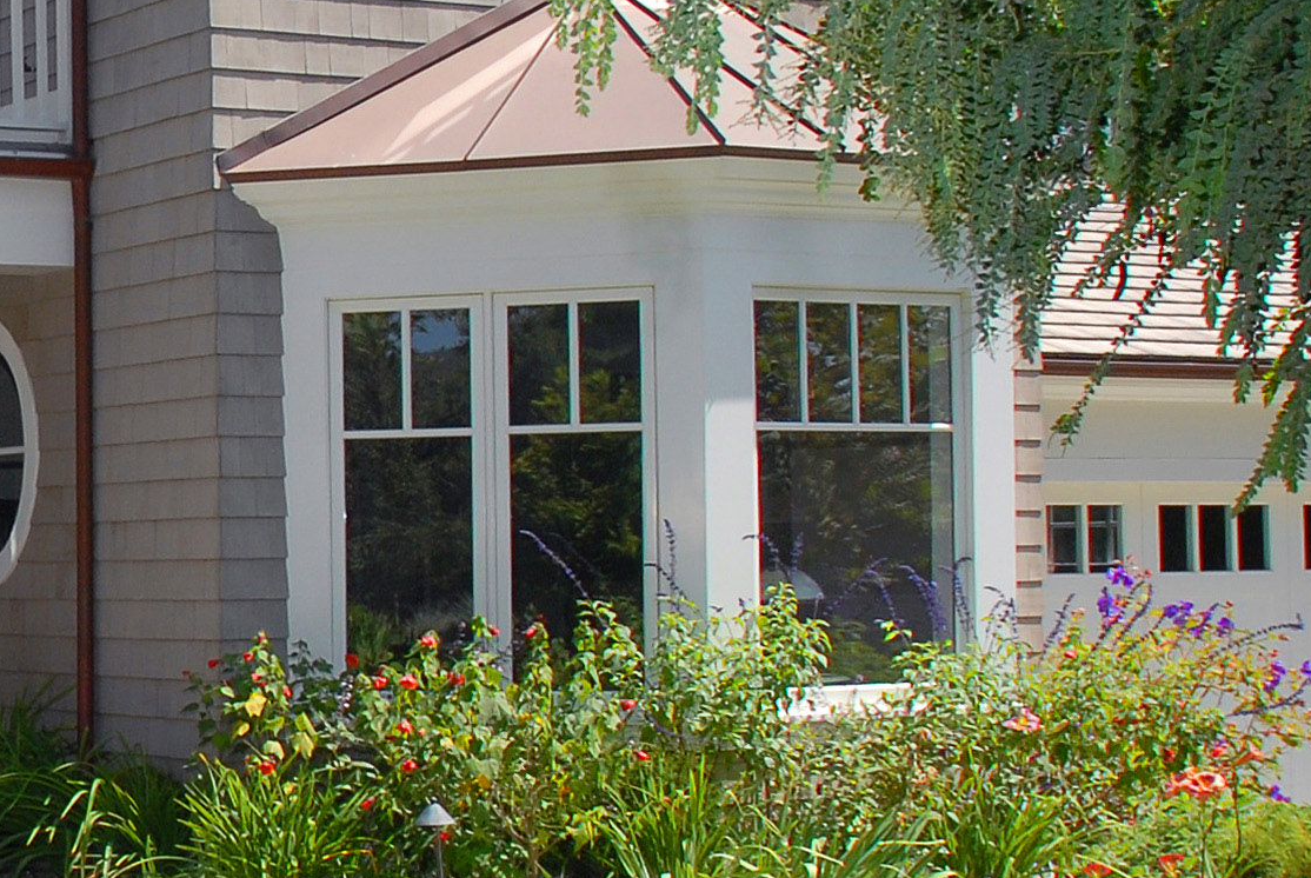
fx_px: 2662
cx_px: -379
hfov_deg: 24.3
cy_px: 430
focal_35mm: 73
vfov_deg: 18.7
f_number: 9
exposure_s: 1/200
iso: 200
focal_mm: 14
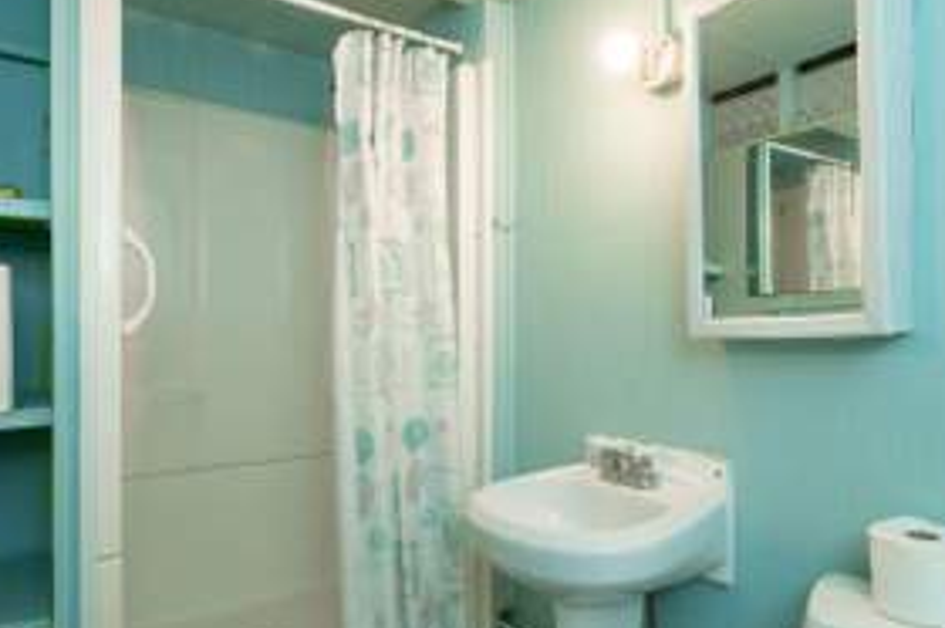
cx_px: 564
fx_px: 629
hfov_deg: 73.1
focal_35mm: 24
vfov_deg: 53.0
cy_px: 322
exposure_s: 1/40
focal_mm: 14
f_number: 8
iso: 1250
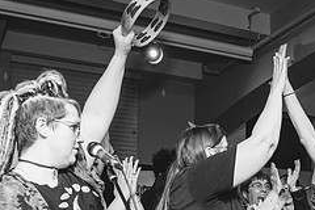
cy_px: 235
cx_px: 189
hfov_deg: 34.4
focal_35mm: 58
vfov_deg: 22.0
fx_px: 507
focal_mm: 24
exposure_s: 1/250
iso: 4000
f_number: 4
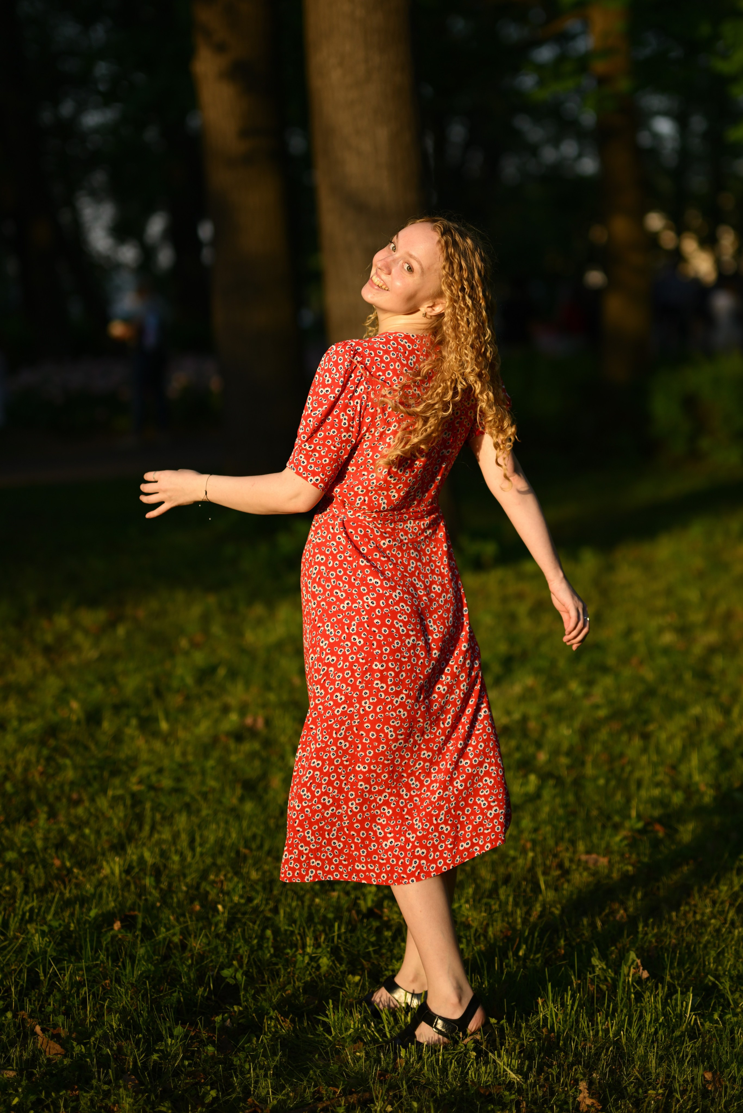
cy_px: 556
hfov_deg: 27.0
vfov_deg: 39.6
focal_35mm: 50
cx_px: 372
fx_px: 1547
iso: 64
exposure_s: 1/2000
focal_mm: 50
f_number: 1.2
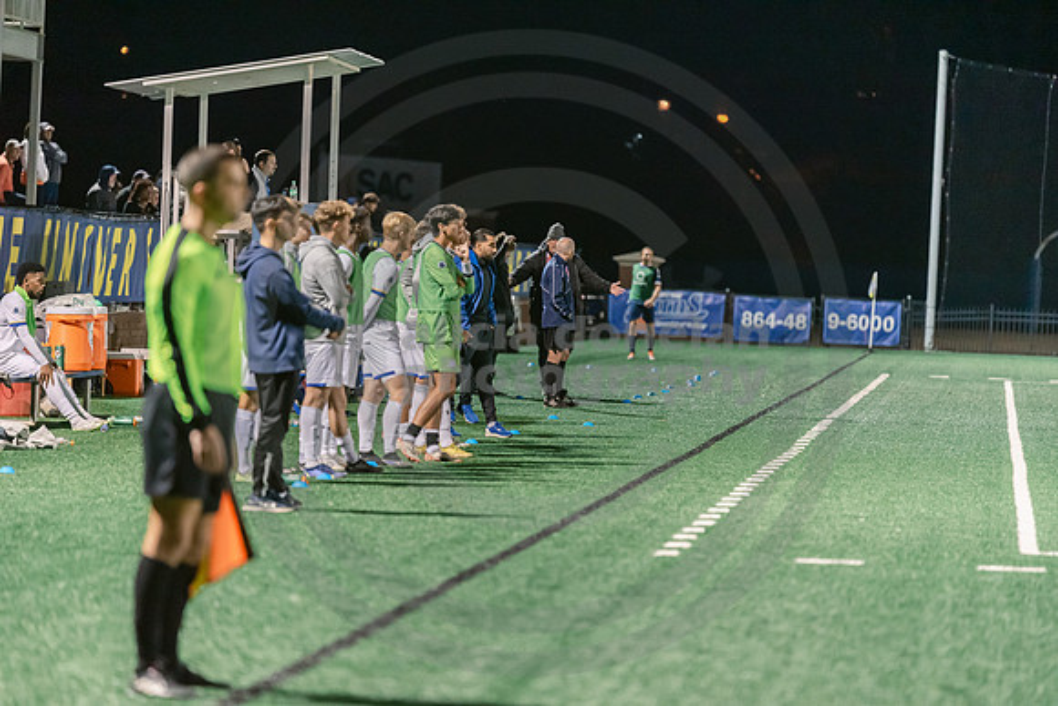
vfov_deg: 6.9
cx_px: 529
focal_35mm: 200
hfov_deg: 10.3
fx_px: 5879
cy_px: 353
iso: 3200
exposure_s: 1/400
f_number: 2.8
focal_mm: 200
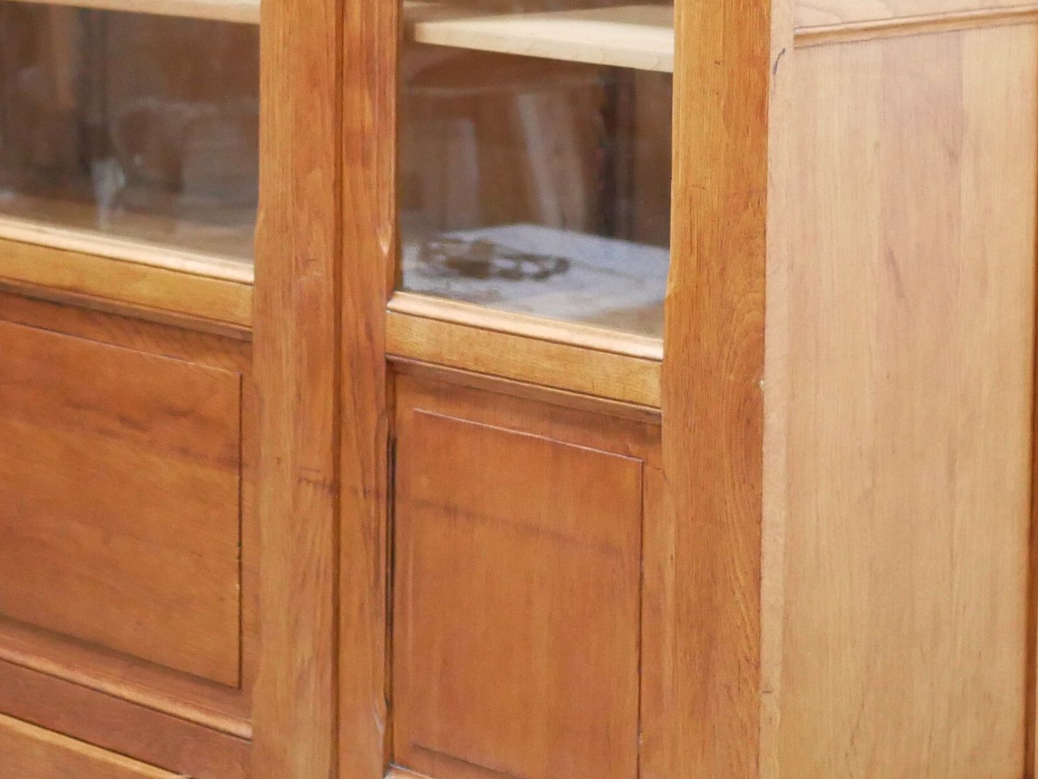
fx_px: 3420
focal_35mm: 114
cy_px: -17
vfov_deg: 12.8
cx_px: 505
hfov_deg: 17.3
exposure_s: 1/60
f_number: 1.7
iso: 2000
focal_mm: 20
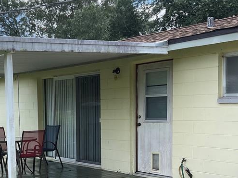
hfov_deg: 31.6
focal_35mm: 60
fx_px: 412
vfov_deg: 24.0
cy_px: 148
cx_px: 59
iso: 16
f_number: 1.8
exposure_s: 1/728
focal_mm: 3
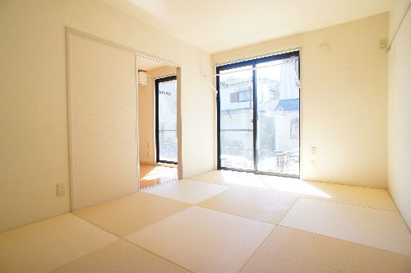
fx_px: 274
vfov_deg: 53.0
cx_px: 206
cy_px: 136
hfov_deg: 73.8
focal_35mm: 24
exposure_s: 1/80
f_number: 4.5
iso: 200
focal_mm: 16
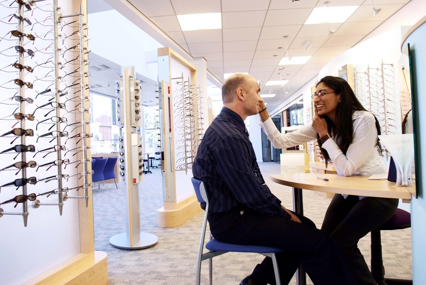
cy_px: 142
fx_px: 308
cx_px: 213
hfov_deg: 69.3
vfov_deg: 49.7
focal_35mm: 26
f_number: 4
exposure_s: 1/160
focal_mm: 17
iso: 400
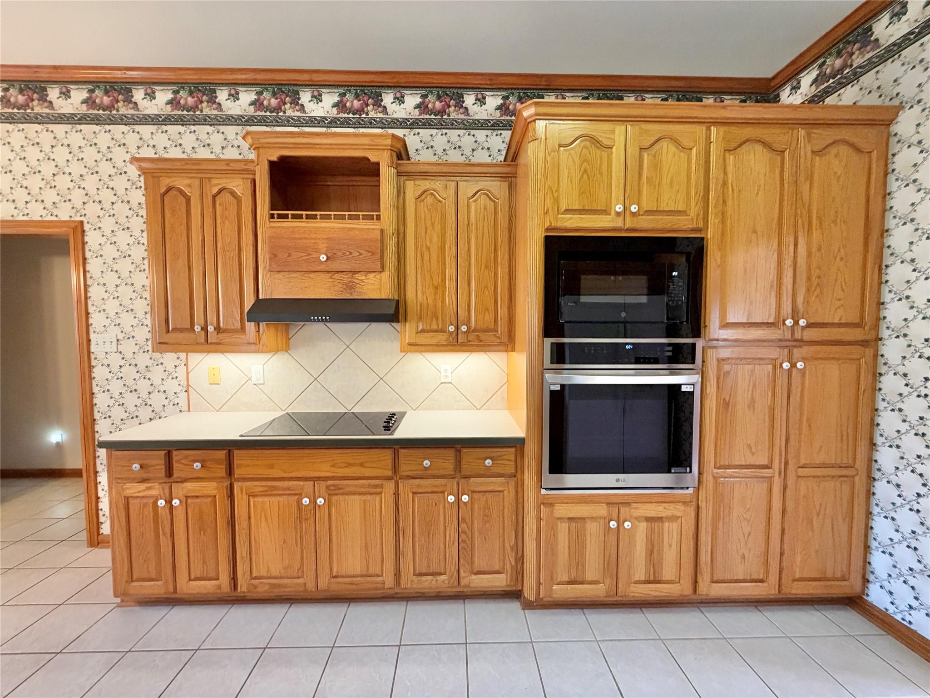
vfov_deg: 85.7
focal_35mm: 14
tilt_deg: -2.5
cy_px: 349
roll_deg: +0.1
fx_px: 376
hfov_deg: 102.1
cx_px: 465
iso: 500
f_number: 2.2
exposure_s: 1/60
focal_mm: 2.22
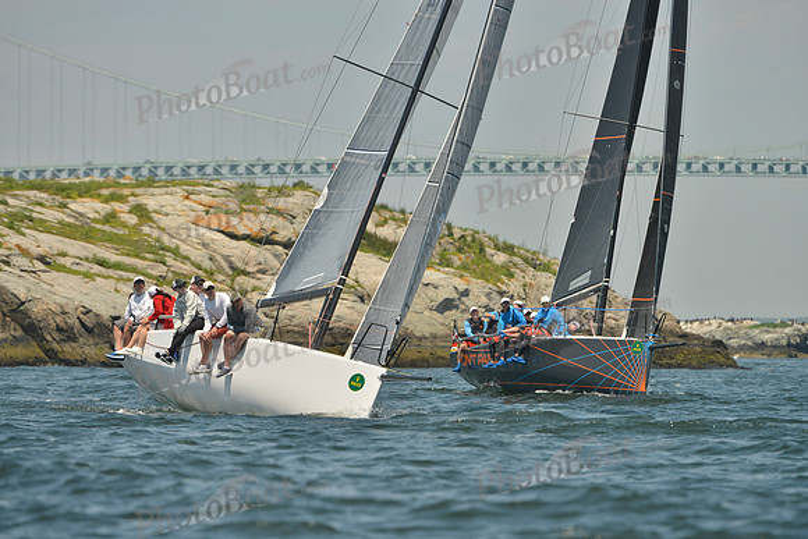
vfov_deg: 3.4
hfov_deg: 5.2
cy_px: 270
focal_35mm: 400
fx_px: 8979
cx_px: 404
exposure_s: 1/1250
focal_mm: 400
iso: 280
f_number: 8
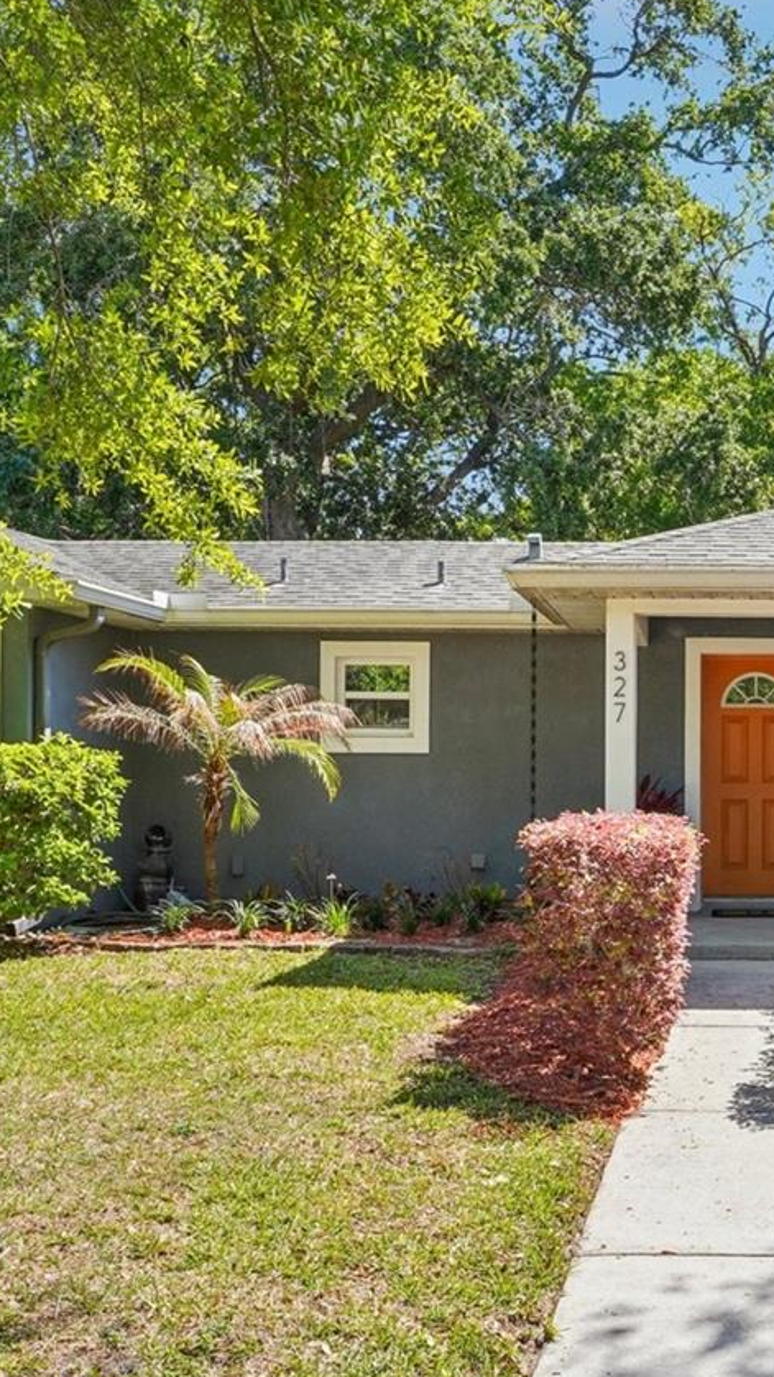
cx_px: 771
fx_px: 1387
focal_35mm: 38
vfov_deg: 52.7
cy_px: 772
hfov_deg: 29.2
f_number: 20
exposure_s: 1/30
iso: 160
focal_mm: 19
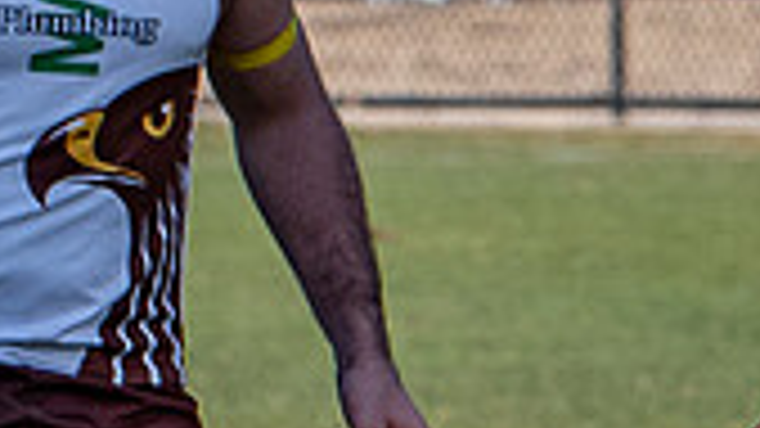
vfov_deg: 0.7
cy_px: 280
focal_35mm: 1768
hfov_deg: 1.2
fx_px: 35623
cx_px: 992
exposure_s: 1/1250
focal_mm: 120
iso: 280
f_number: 5
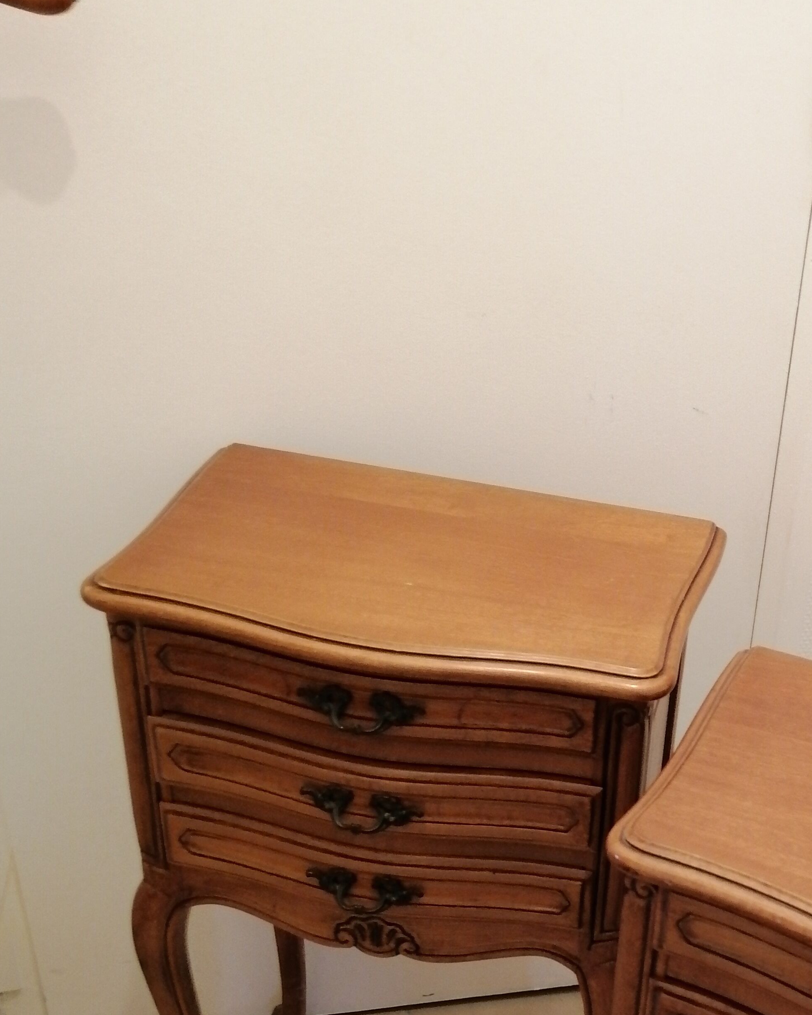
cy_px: 850
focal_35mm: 48
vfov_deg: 37.0
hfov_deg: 30.2
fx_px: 1442
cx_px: 716
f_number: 1.8
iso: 400
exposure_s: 1/25
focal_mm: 3.96
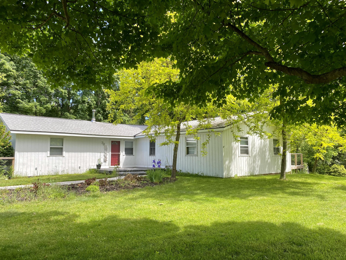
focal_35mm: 26
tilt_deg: +4.6
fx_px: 260
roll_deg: -0.5
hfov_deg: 67.3
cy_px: 130
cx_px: 173
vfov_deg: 53.1
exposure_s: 1/706
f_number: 1.8
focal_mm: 4.25
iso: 32
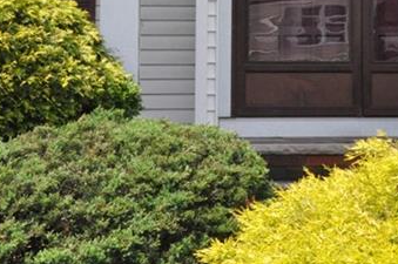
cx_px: 339
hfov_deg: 16.0
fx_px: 1402
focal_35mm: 127
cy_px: -85
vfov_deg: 10.5
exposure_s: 1/1000
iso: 3200
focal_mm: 28
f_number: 16
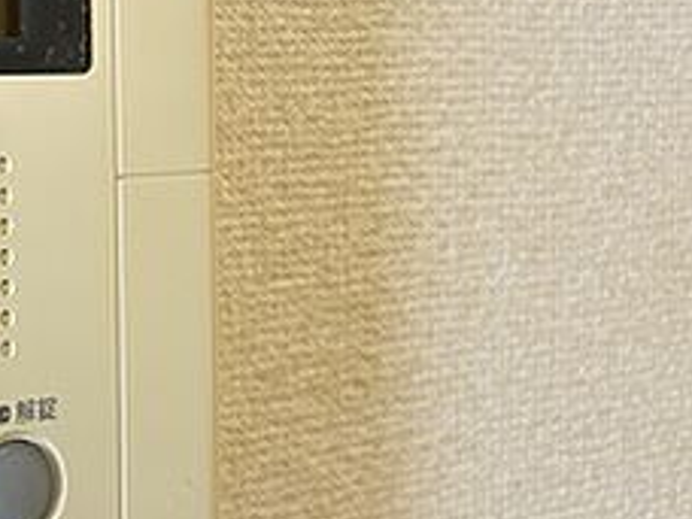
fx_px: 1459
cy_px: 200
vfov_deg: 20.1
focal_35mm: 73
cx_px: -173
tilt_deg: -3.1
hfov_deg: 23.9
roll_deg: +0.9
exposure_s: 1/60
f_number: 1.5
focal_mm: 5.7
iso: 200
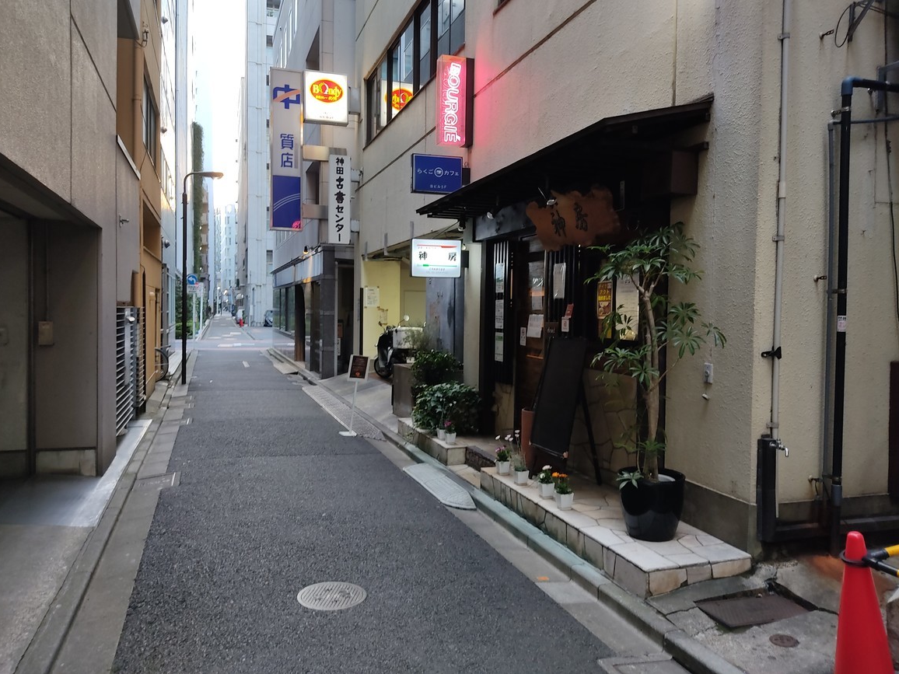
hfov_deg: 65.3
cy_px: 325
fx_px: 701
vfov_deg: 51.3
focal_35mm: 27
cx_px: 445
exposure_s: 1/33
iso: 235
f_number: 1.79
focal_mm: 4.74
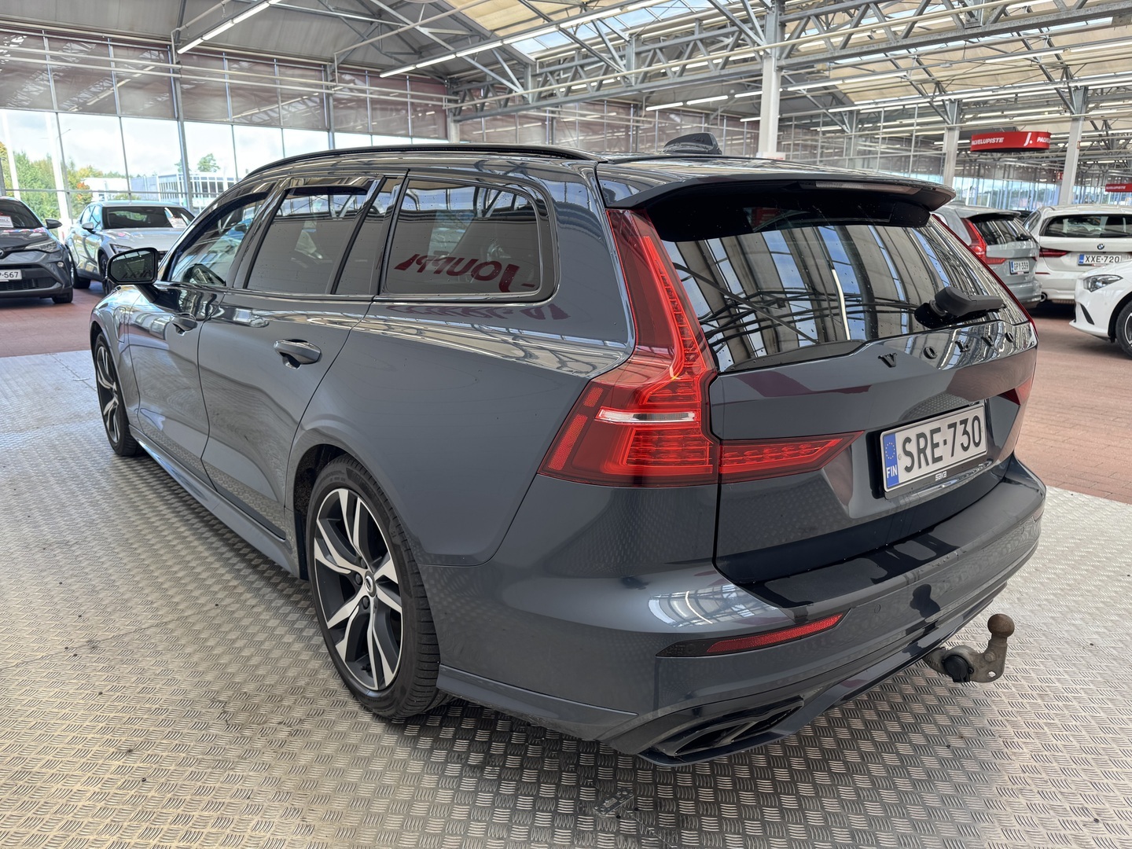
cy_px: 424
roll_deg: +0.4
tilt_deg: -14.4
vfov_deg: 56.8
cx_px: 566
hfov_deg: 71.6
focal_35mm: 24
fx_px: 785
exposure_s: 1/100
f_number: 1.78
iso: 64
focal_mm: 6.76
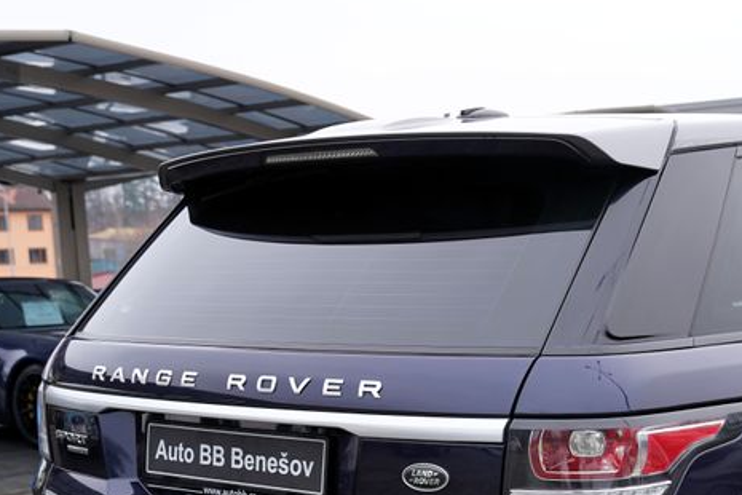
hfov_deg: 29.9
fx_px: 1360
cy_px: 472
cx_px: 578
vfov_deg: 20.1
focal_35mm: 66
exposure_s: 1/60
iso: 100
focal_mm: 30
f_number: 4
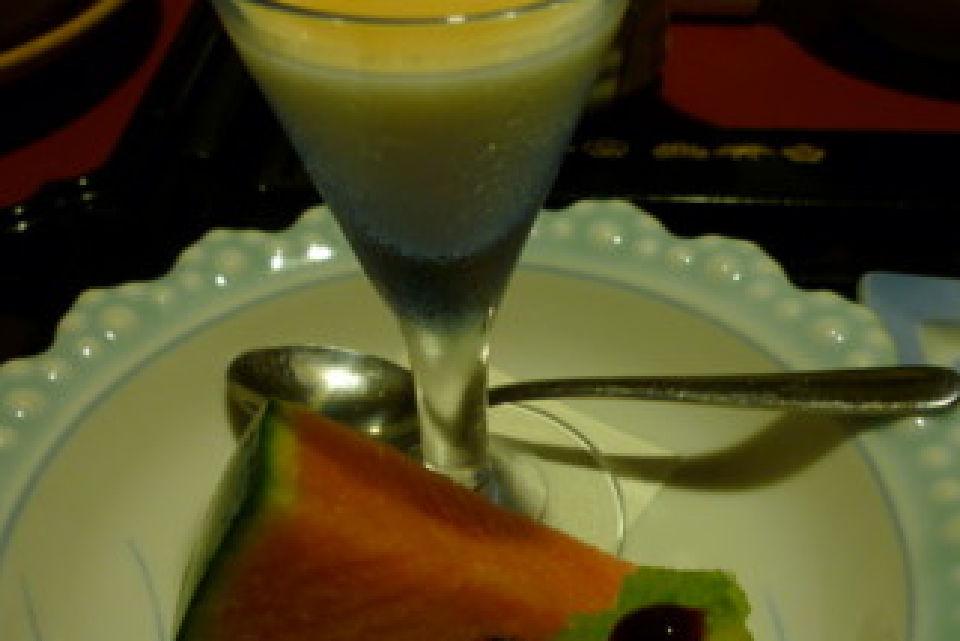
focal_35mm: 48
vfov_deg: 28.1
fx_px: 1281
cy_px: 379
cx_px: 477
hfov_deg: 41.1
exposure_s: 1/8
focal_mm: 5.5
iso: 80
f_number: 2.8
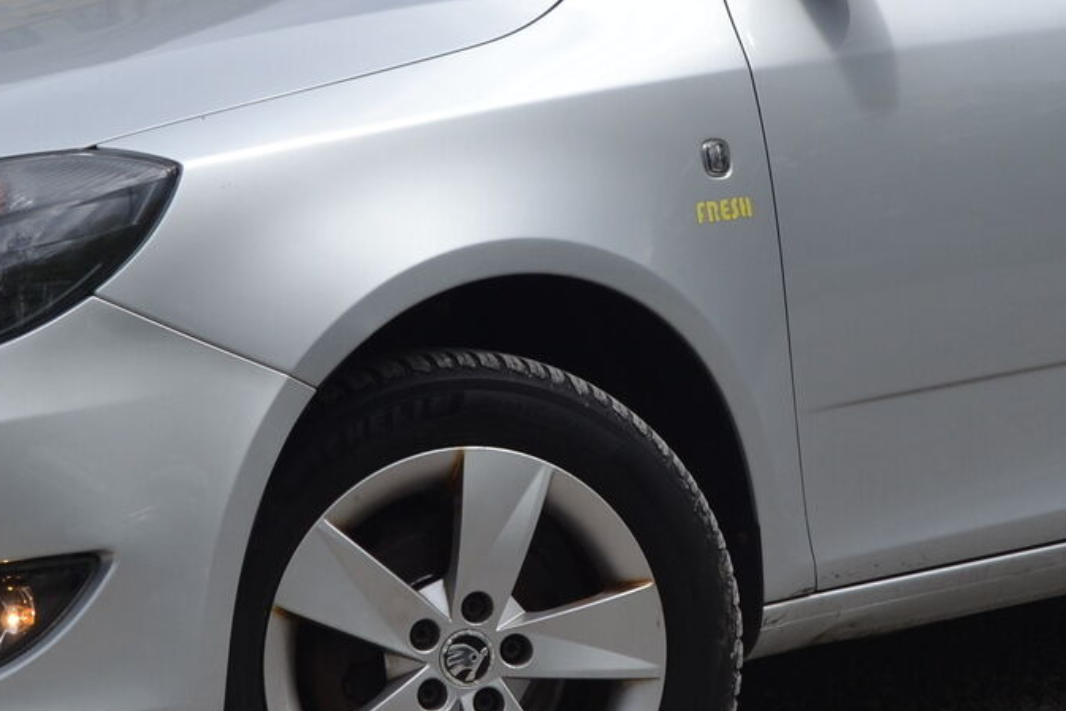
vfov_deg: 13.9
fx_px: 2915
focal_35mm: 98
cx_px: 464
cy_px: 201
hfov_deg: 20.7
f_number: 9
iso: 100
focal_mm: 23
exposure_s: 1/320
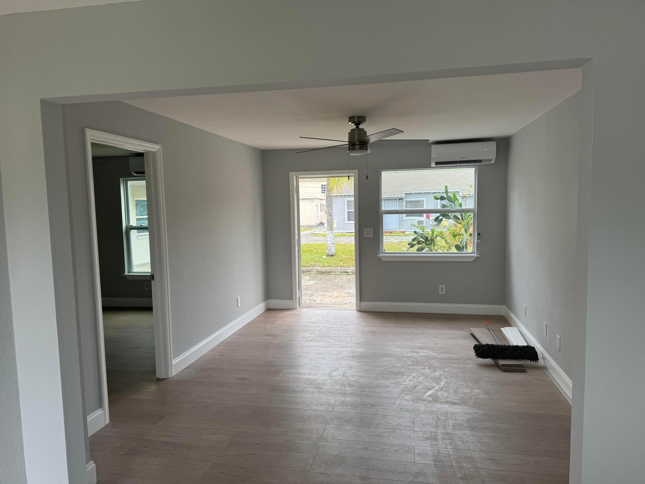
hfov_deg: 71.6
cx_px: 322
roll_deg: +0.4
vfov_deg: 56.8
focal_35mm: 24
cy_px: 242
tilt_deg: -5.5
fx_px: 447
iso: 80
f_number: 1.78
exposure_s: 1/372
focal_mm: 6.76
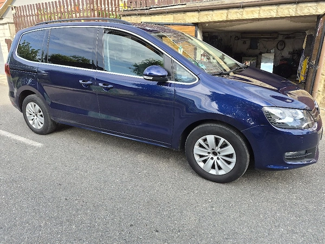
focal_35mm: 23
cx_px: 162
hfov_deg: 73.9
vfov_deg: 58.9
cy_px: 122
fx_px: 216
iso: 80
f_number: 1.8
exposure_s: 1/1000
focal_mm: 5.4
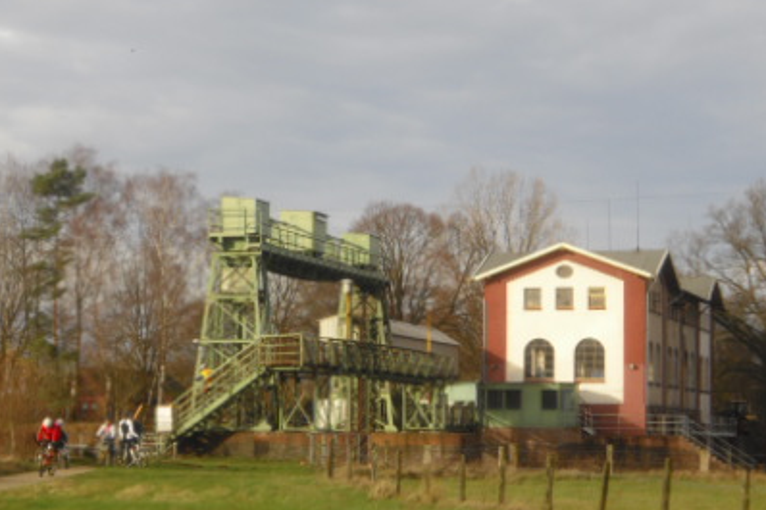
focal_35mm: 92
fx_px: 1957
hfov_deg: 22.1
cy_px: 346
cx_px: 285
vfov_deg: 14.8
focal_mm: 9.3
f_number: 3.7
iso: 64
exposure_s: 1/250
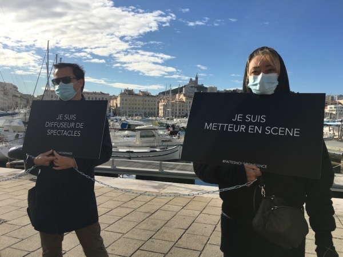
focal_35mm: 29
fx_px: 287
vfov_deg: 48.2
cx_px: 172
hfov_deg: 61.7
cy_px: 128
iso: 25
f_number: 2.2
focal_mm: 4.15
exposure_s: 1/2331
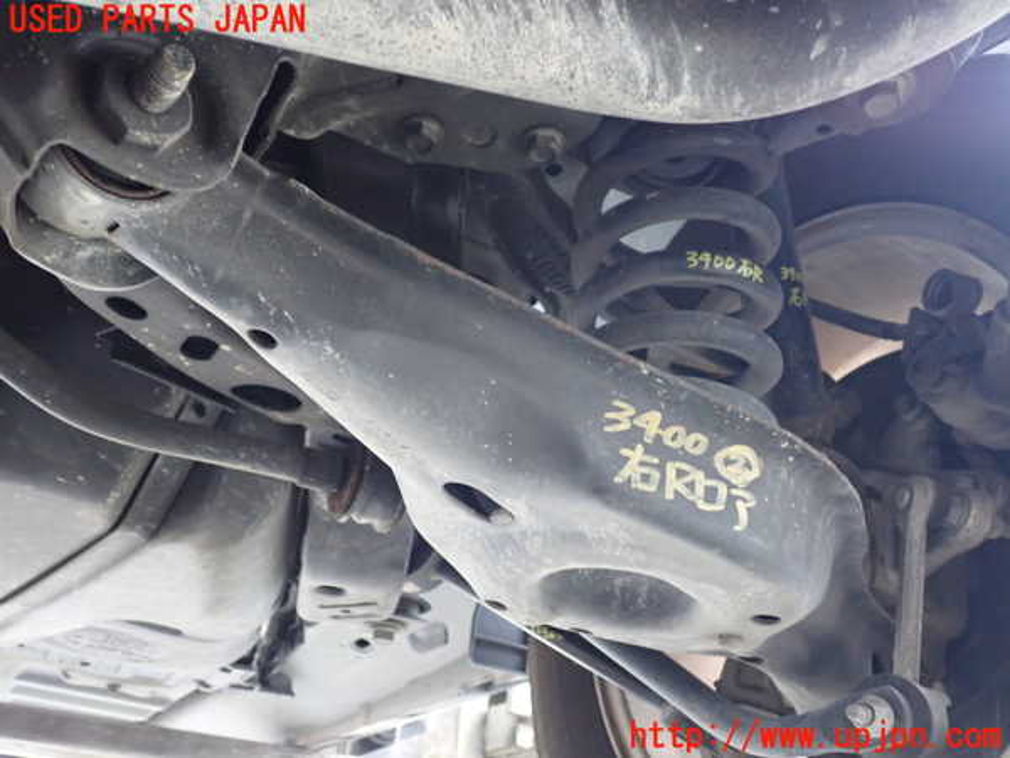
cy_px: 379
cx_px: 505
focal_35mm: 36
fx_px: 1050
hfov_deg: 51.4
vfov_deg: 39.7
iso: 800
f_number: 2.5
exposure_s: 1/30
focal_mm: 6.37
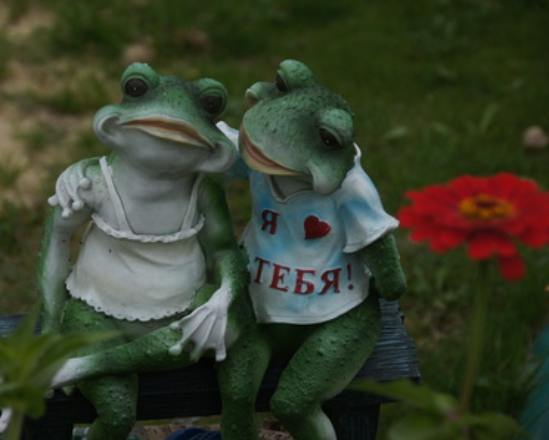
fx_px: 2903
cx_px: 232
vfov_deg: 8.7
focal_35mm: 179
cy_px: 220
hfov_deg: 10.8
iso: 200
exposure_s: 1/200
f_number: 7.1
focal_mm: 105
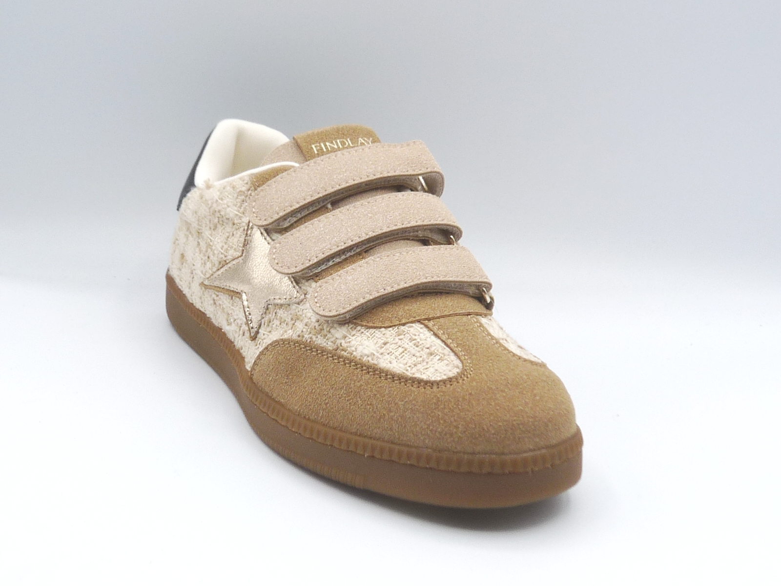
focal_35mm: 49
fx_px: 1106
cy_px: 293
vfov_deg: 29.7
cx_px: 390
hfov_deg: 38.9
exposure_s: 1/200
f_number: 5
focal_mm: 4.8
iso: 100
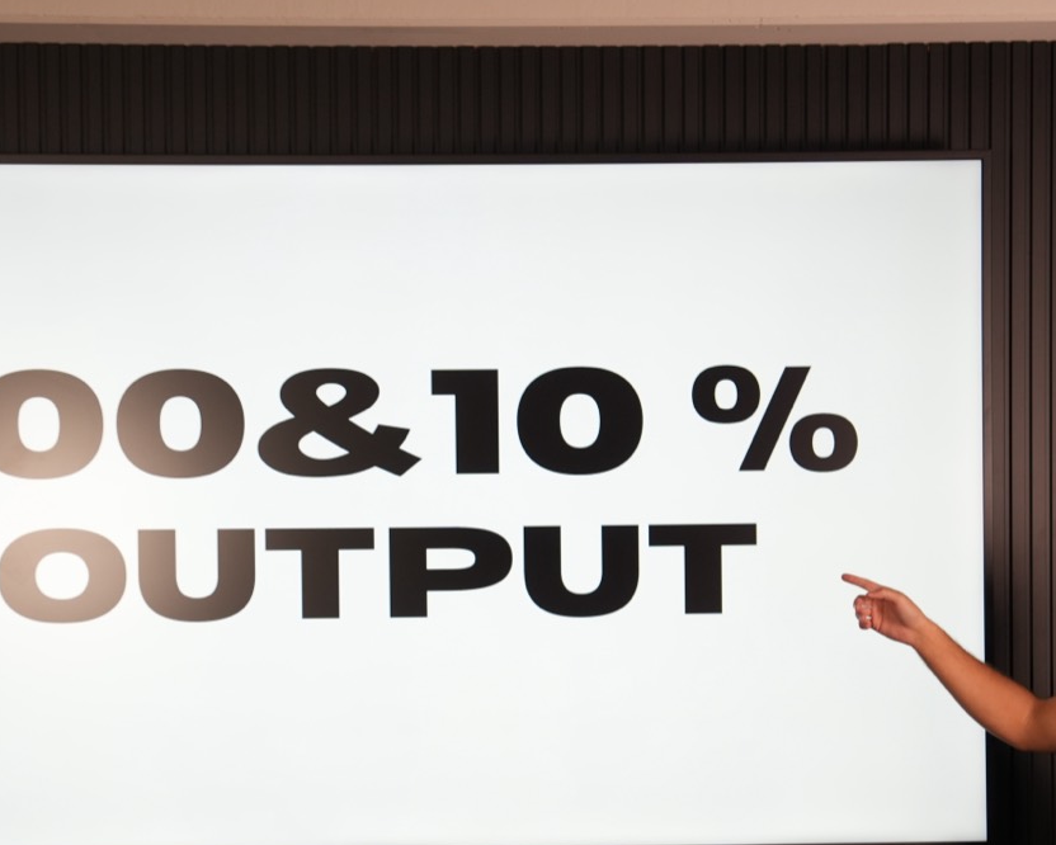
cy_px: 662
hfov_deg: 20.8
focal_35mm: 92
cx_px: 519
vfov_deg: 16.6
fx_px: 2876
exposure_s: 1/250
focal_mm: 51
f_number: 2.8
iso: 800
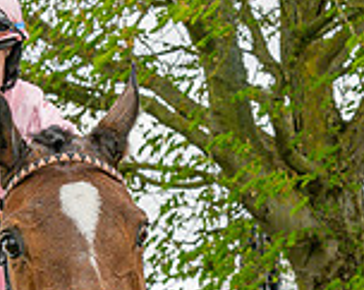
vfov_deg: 7.0
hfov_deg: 8.9
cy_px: 460
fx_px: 2333
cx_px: 142
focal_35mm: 217
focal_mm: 35
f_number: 5
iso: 400
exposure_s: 1/800
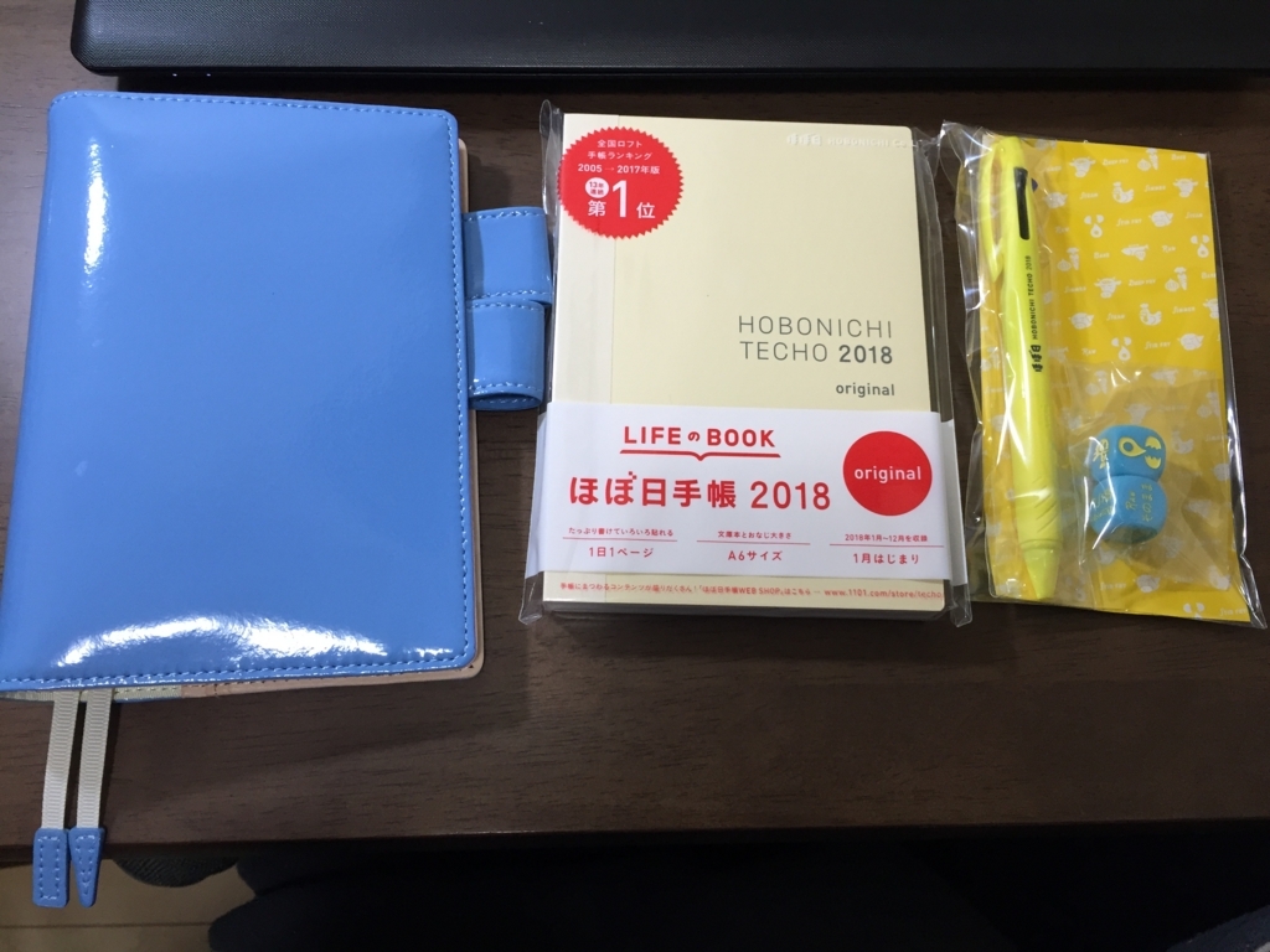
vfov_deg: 48.2
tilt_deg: -71.1
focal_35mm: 29
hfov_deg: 61.7
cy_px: 476
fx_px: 1064
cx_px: 635
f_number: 2.2
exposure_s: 1/30
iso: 40
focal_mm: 4.15
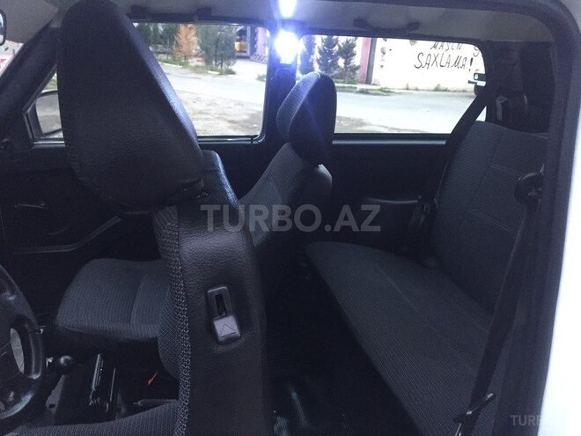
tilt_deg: -20.2
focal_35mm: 29
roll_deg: -4.6
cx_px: 290
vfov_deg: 48.2
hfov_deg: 61.7
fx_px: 487
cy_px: 218
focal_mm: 4.15
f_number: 2.2
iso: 250
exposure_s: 1/25
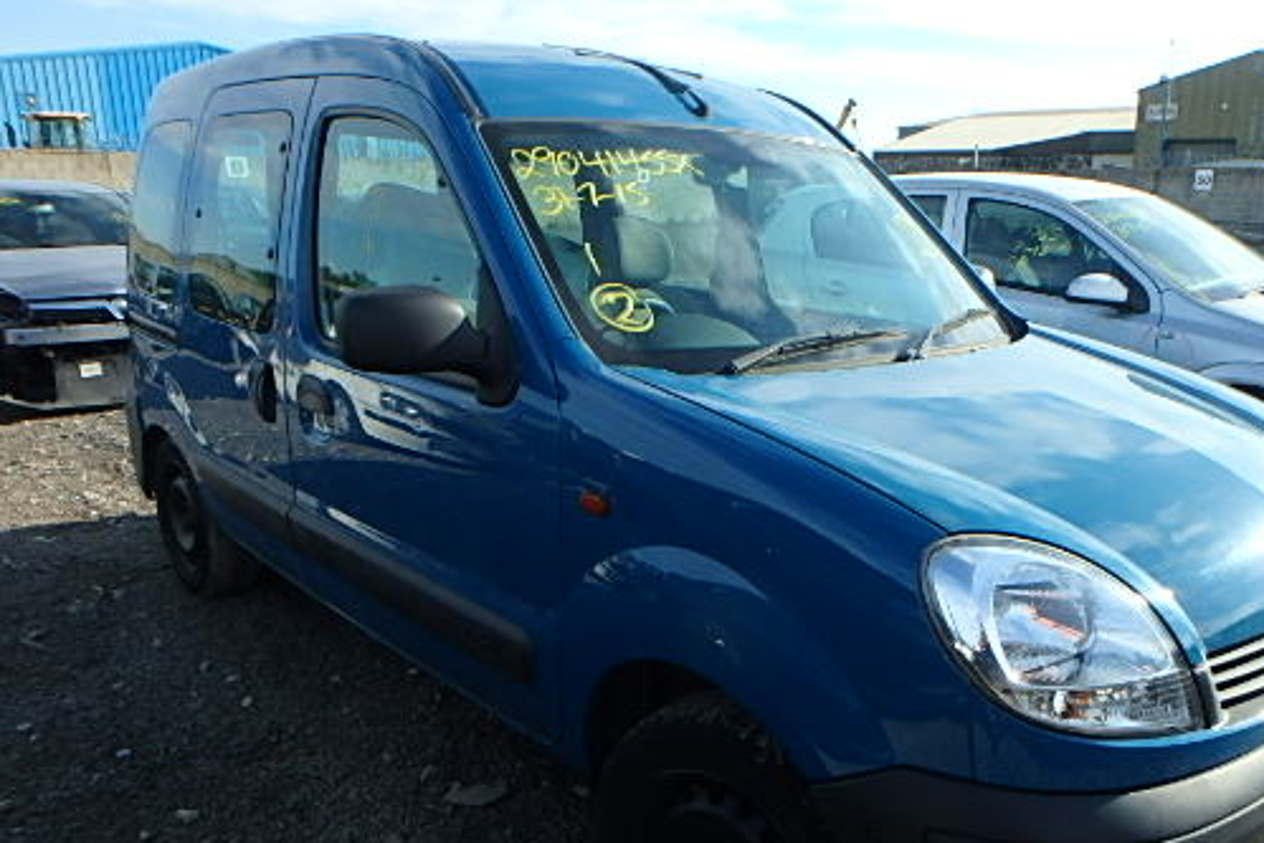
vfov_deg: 46.3
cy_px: 481
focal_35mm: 28
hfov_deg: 64.3
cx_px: 806
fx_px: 983
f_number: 3.5
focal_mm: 3.7
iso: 125
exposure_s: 1/640
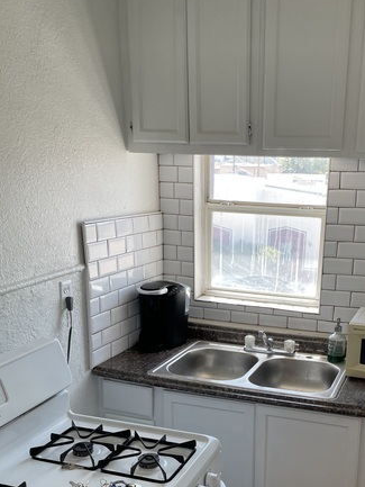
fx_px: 562
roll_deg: -2.0
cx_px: 244
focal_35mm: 40
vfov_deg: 45.3
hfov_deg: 35.6
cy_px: 359
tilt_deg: -17.6
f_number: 1.6
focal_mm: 4.2
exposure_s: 1/120
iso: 32
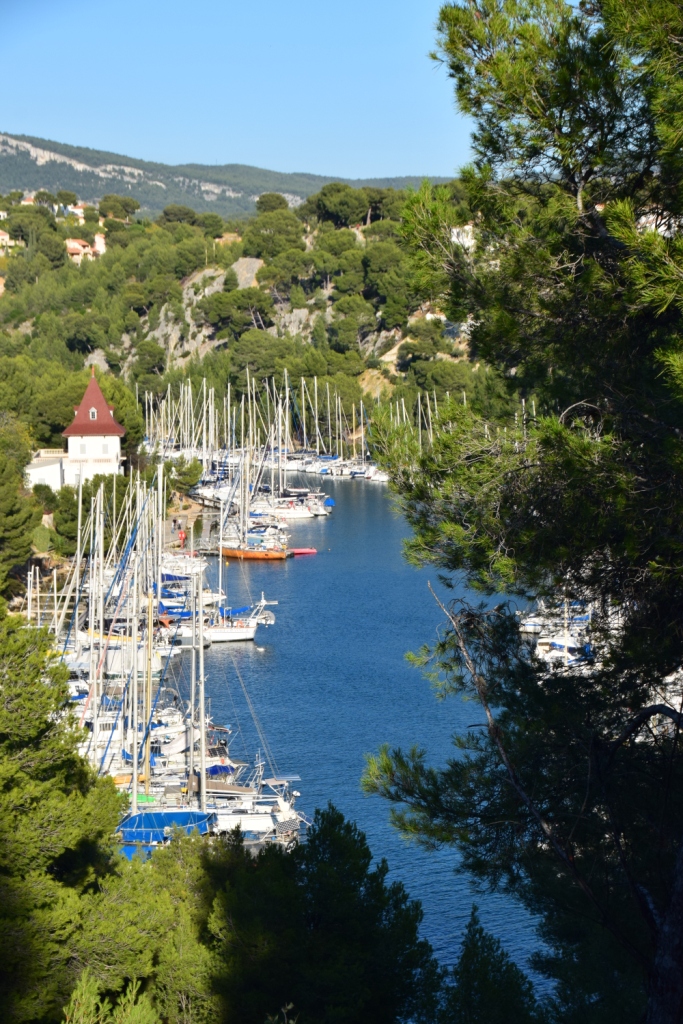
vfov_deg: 21.9
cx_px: 342
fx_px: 2646
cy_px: 512
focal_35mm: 93
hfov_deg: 14.7
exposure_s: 1/500
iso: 320
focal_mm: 62
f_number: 11
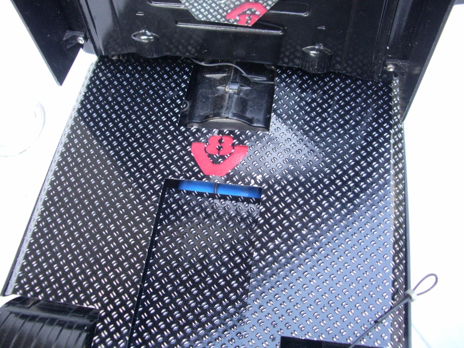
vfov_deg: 40.7
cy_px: 174
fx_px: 469
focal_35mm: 35
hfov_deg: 52.6
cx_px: 232
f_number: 2.6
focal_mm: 5.8
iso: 200
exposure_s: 1/25
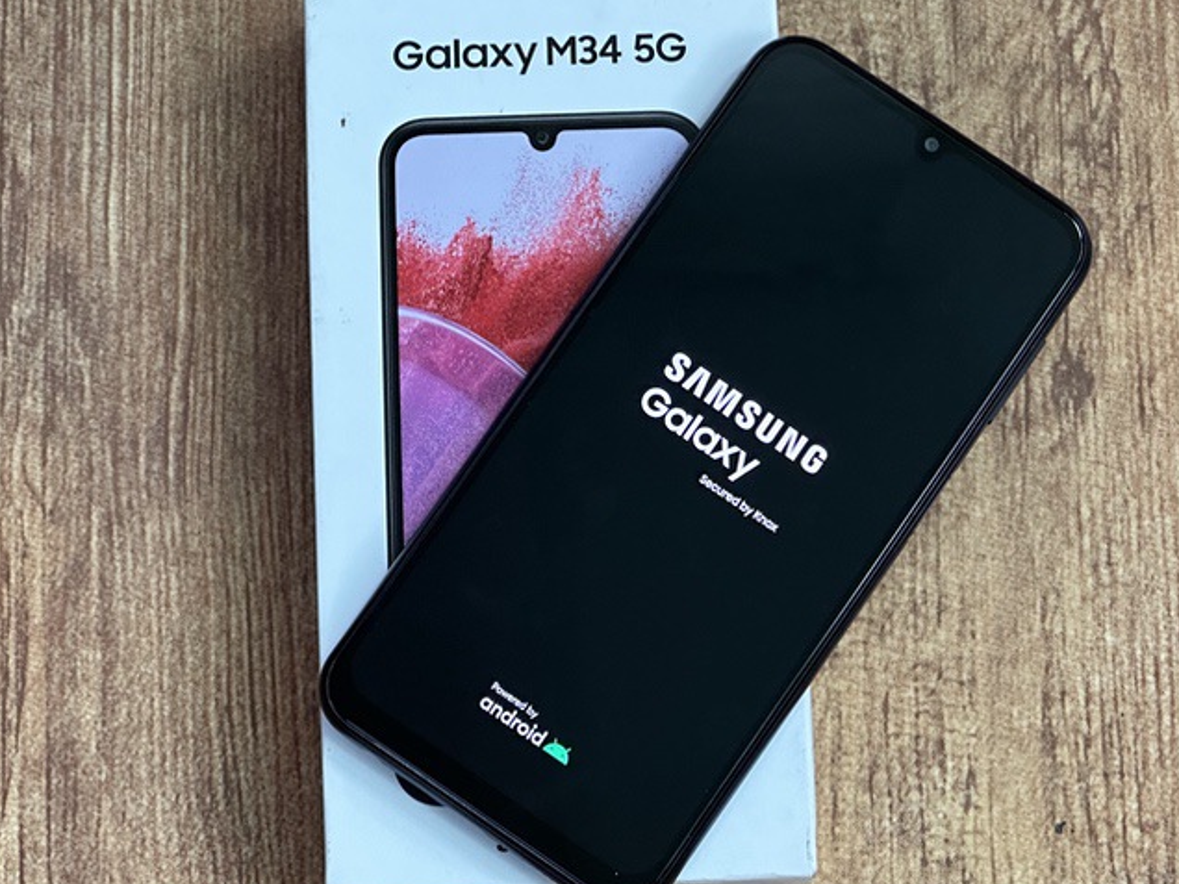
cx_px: 660
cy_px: 413
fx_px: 4121
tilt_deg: -78.6
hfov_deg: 16.3
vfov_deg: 12.2
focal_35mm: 121
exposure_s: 1/50
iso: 250
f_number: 2.8
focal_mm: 9
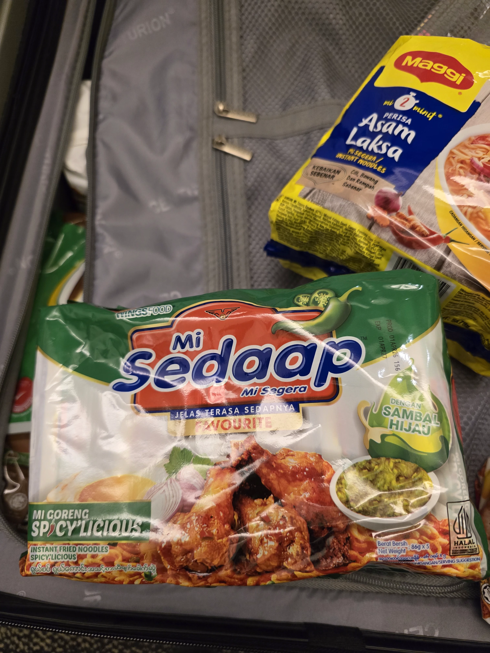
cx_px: 245
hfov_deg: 58.9
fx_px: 434
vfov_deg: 73.9
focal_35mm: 23
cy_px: 326
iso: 1000
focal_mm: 6.3
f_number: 1.7
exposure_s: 1/120
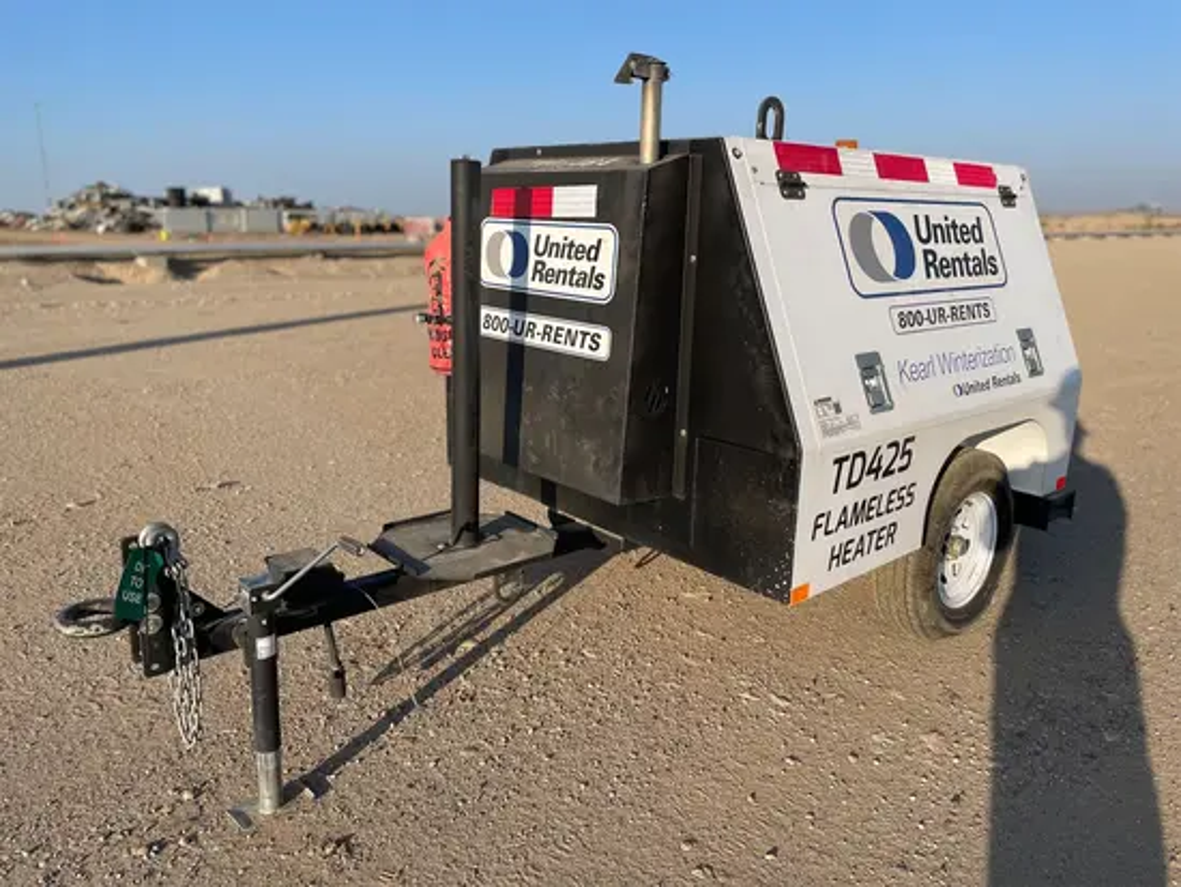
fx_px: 887
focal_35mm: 26
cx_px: 590
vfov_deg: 53.1
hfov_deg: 67.3
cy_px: 444
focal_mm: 4.2
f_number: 1.6
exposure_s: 1/4651
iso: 50
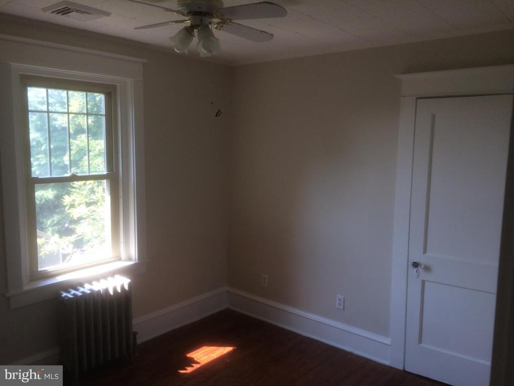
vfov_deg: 48.2
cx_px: 257
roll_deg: -0.3
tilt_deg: -4.9
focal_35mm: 29
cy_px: 193
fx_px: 431
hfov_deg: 61.7
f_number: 2.2
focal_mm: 4.15
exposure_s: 1/120
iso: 64
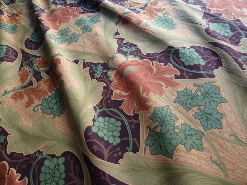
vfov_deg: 54.8
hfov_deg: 69.4
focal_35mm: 25
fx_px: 178
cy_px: 92
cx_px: 124
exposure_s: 1/30
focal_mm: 4.1
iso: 160
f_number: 3.3
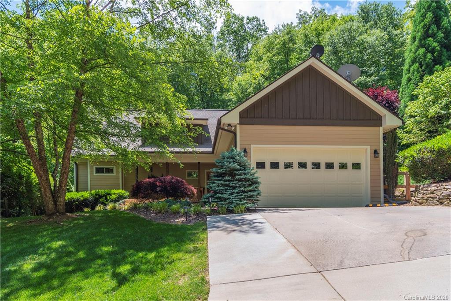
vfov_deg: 67.4
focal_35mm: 18
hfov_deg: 90.0
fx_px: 226
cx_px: 226
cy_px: 150
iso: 320
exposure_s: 1/640
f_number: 7.1
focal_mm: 18
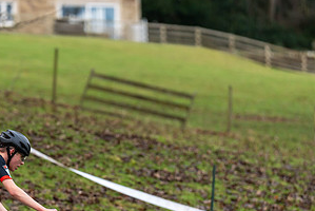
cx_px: 57
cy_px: 165
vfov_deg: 4.0
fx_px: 2987
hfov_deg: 6.0
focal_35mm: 341
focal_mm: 176
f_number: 3.2
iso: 800
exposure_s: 1/1000
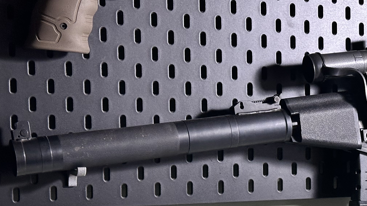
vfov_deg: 11.6
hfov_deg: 20.1
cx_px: 331
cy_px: 181
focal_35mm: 104
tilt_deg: -2.0
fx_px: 1012
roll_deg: +1.1
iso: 200
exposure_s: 1/50
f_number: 1.78
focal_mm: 6.86
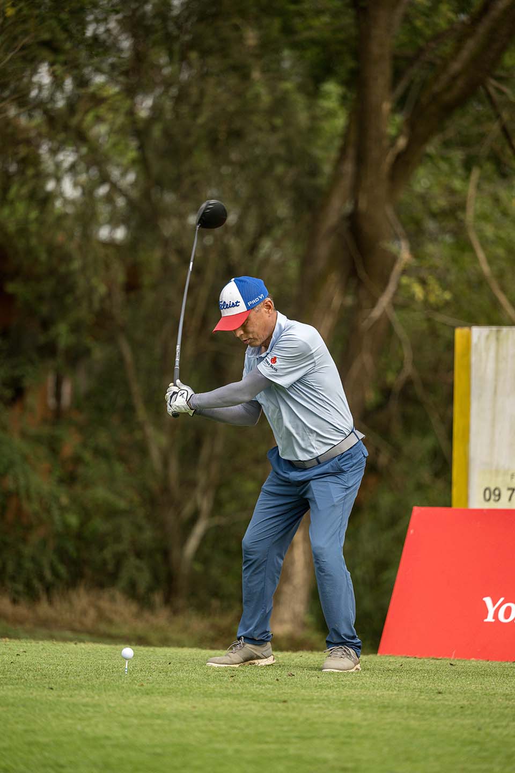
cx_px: 258
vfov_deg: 12.5
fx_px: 3540
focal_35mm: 165
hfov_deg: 8.3
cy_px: 386
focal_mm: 165
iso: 640
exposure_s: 1/4000
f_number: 2.8
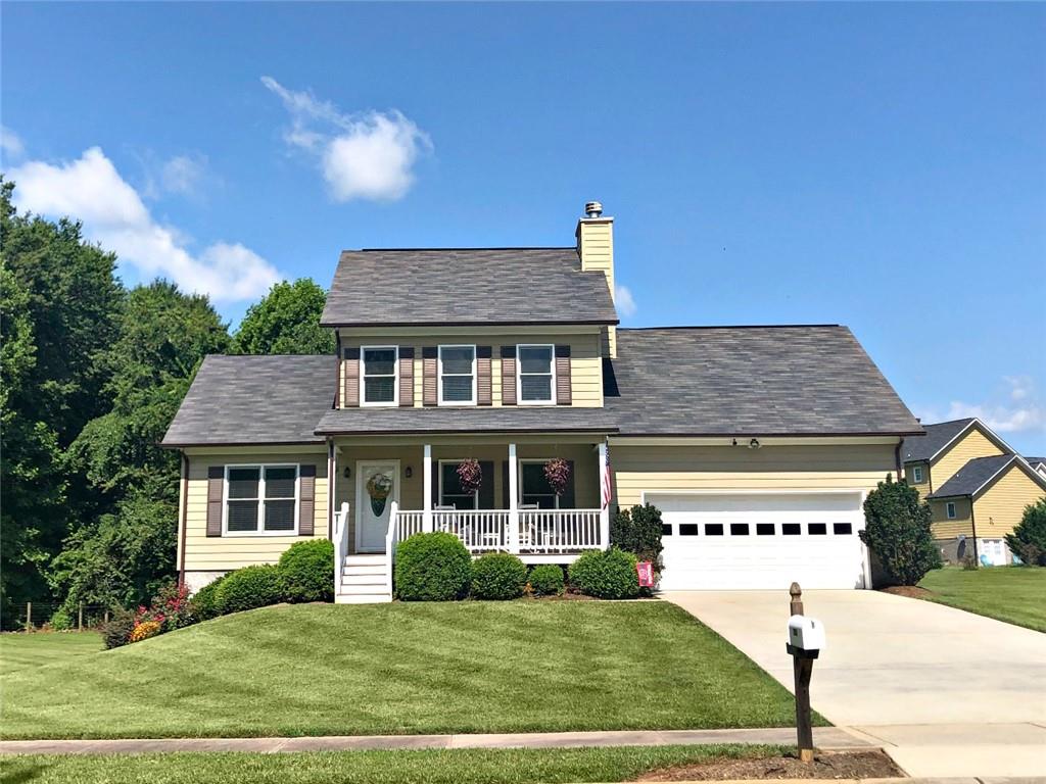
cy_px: 392
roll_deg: +0.5
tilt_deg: +13.3
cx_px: 523
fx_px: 846
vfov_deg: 49.7
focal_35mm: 28
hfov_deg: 63.4
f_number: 1.8
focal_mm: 4
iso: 20
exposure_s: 1/2000
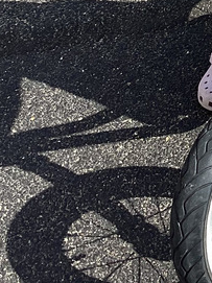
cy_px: -135
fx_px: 956
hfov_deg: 12.4
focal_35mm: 117
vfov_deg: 15.6
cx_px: 249
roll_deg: +3.0
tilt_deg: -30.3
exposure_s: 1/936
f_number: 2.4
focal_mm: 3.3
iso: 25
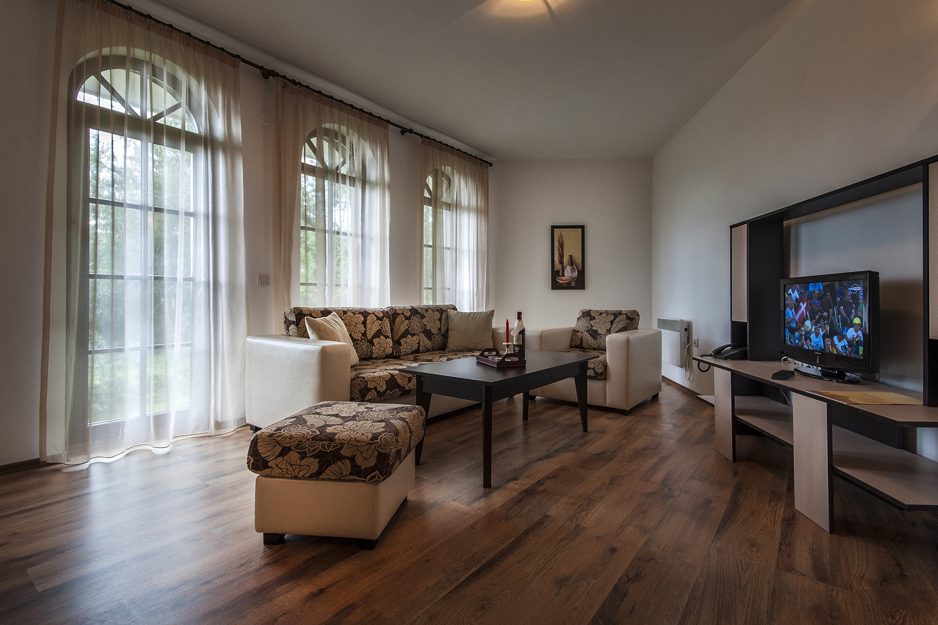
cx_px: 496
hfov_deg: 96.6
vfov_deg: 73.7
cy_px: 298
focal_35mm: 16
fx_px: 417
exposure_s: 1/4
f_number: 8
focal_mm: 10
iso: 100
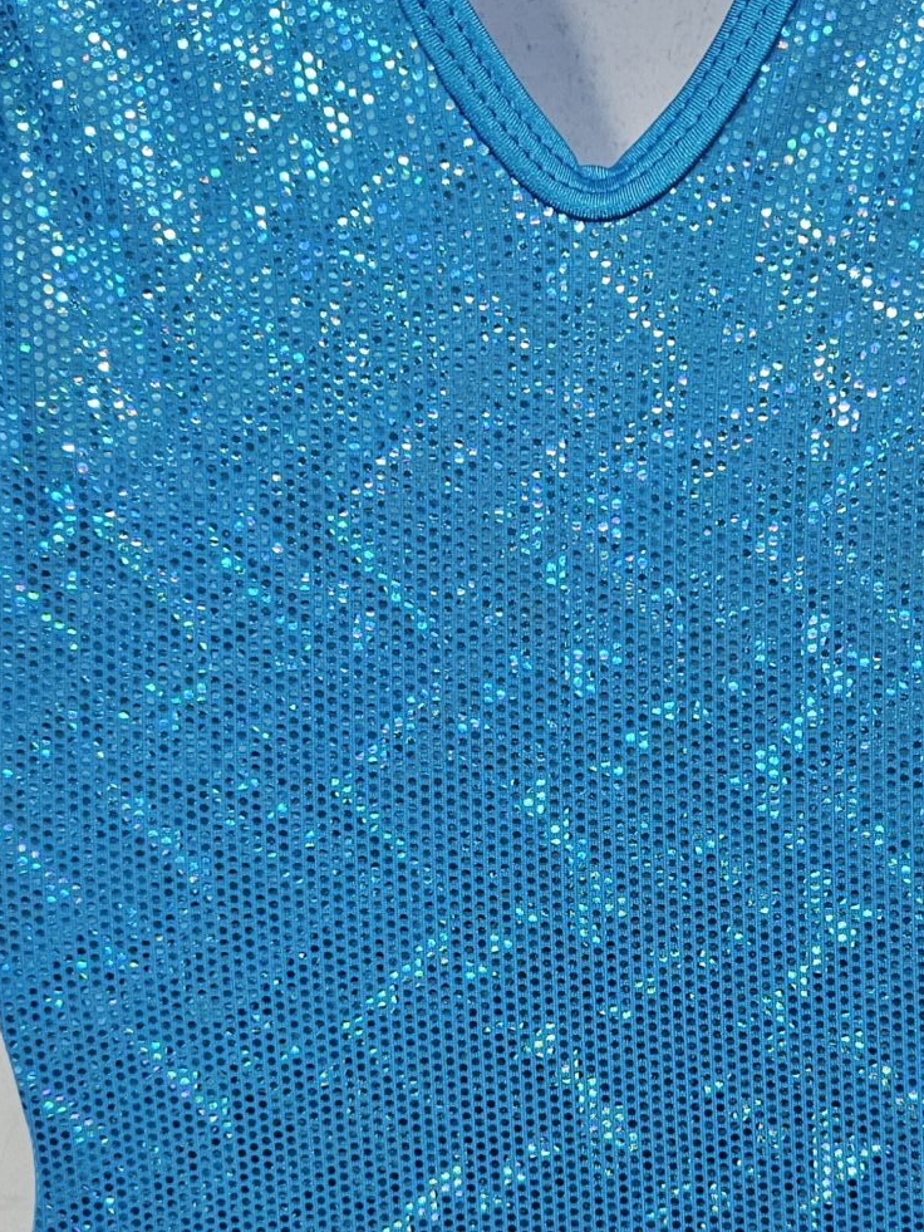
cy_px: 829
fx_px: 2135
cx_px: 640
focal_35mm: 60
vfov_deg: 31.9
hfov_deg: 24.3
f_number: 1.8
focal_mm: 5.4
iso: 160
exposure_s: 1/100
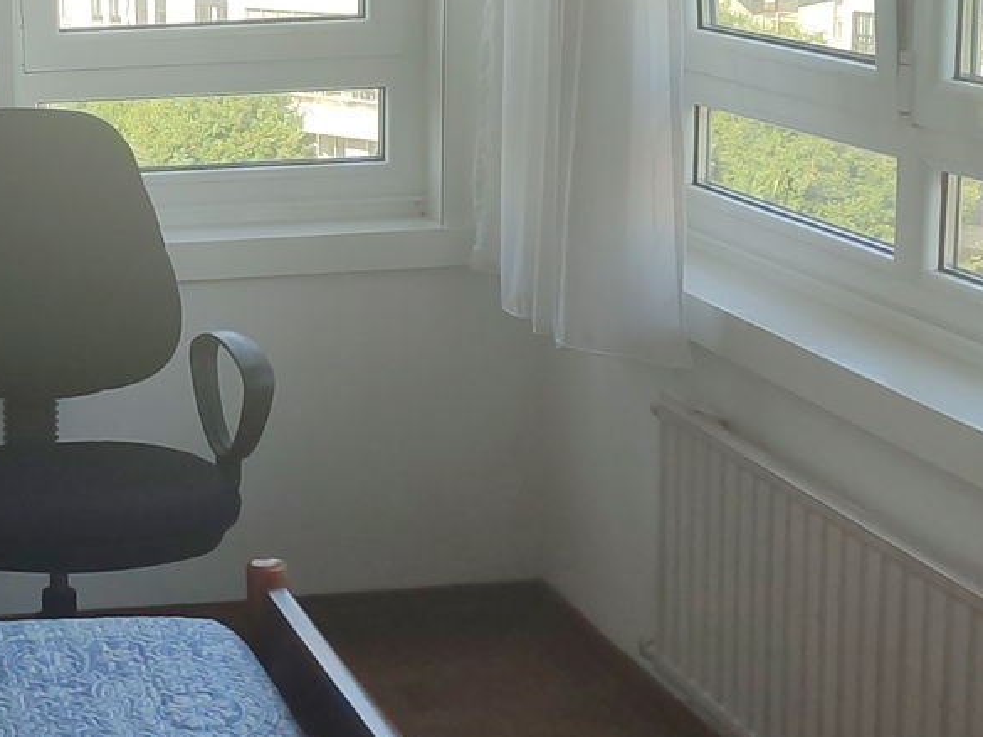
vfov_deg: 17.9
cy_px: 198
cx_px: -22
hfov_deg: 22.8
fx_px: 2329
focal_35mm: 82
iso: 50
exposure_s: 1/153
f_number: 1.89
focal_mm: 5.95
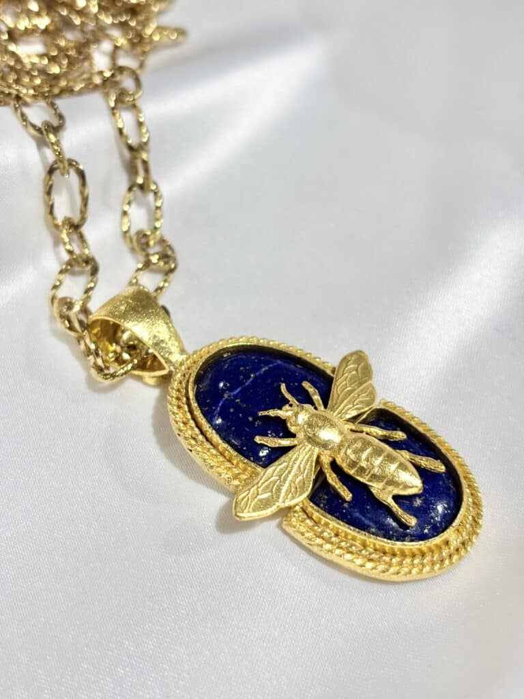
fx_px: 1050
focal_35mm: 52
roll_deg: +2.2
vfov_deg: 36.8
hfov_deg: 28.0
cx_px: 262
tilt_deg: -38.9
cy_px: 350
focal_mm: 5.96
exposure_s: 1/228
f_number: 1.6
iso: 32
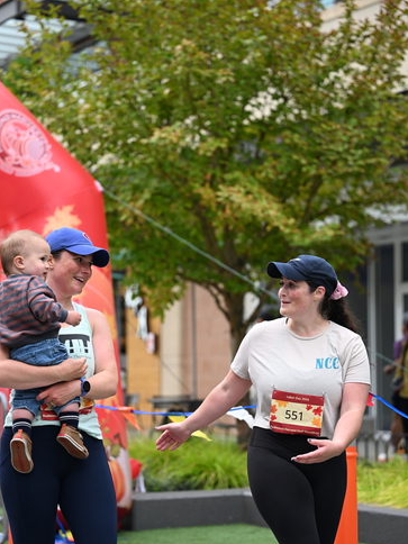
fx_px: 1477
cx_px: 205
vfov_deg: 20.9
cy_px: 289
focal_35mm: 94
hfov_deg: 15.7
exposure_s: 1/1600
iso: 640
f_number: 2.8
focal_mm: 86
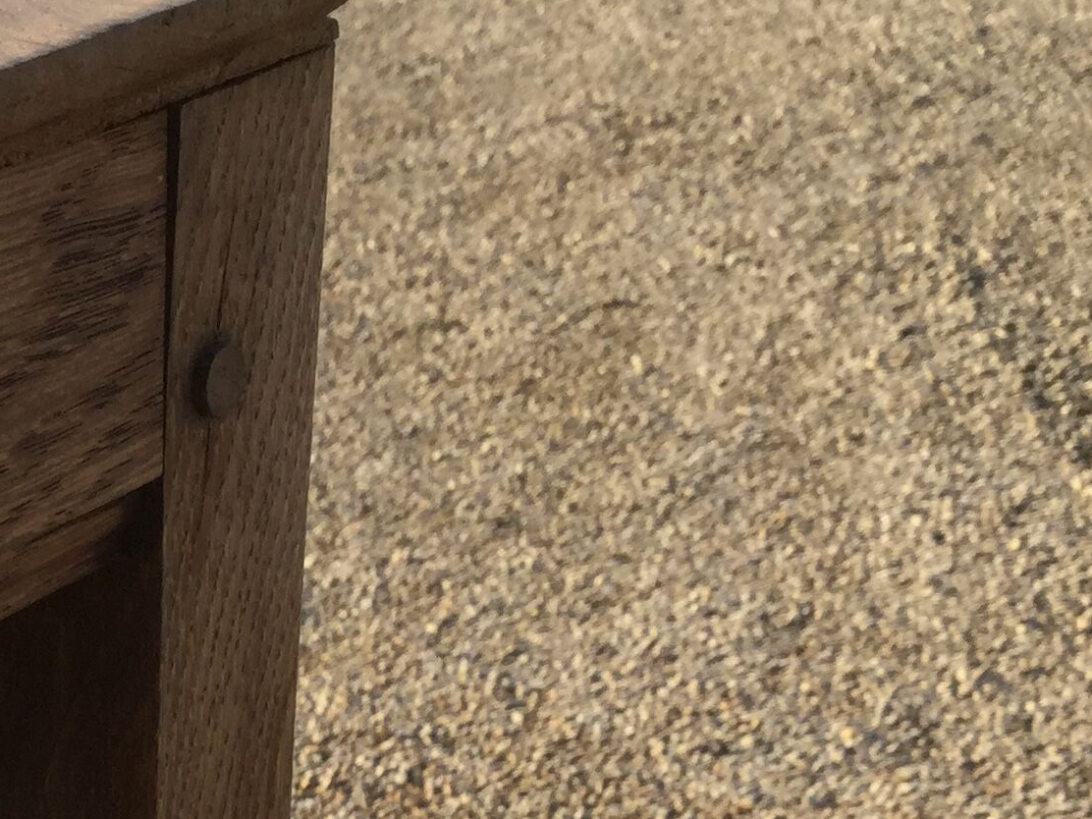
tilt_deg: -30.8
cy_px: 1088
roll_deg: +1.7
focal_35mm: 91
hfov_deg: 20.0
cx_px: -281
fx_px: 2871
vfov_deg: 15.4
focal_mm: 3.3
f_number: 2.4
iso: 25
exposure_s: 1/416
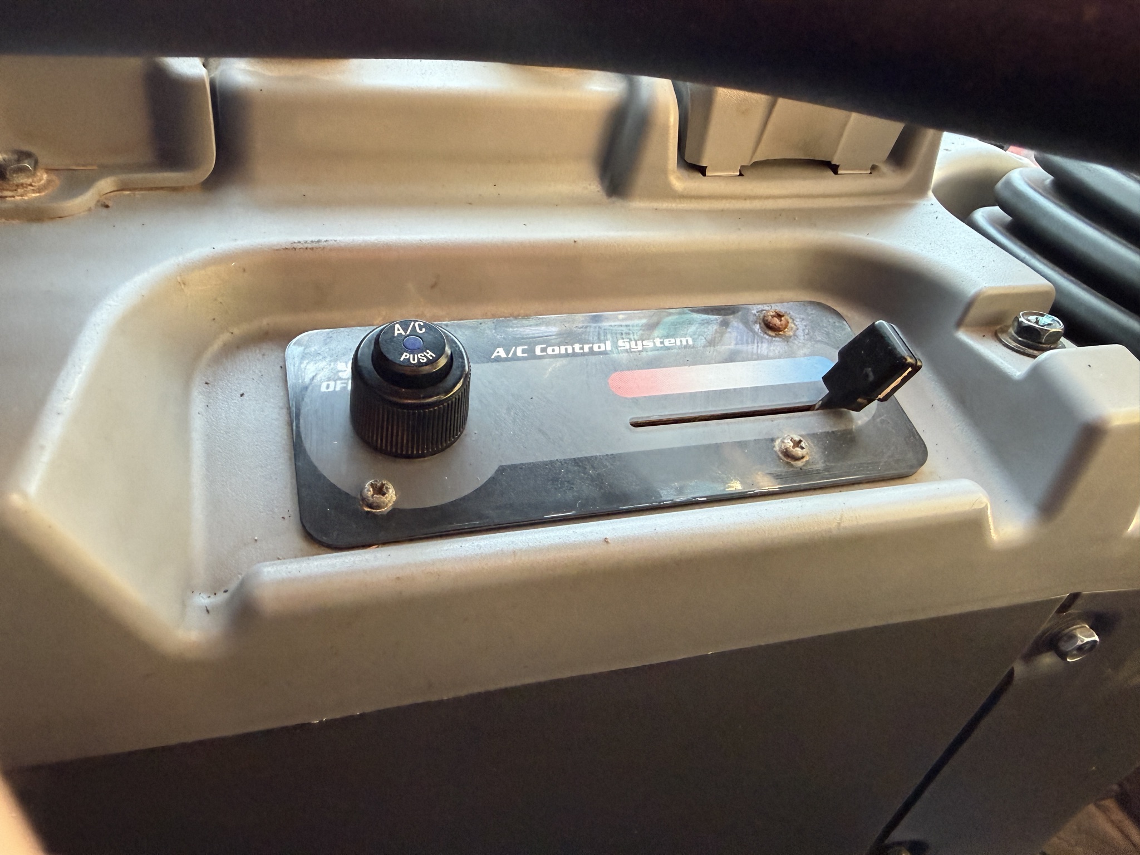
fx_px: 790
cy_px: 428
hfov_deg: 71.6
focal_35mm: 24
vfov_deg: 56.8
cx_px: 570
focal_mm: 2.22
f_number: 2.2
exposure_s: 1/60
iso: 400
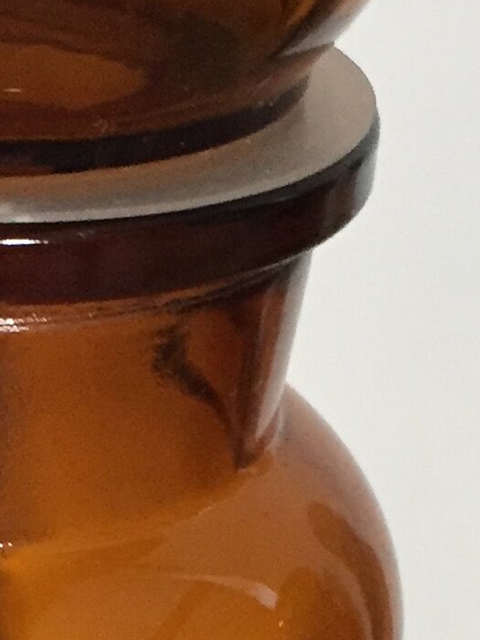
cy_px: 685
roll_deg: -1.7
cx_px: 20
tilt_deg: -29.2
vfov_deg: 14.2
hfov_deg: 10.8
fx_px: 2514
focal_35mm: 136
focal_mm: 4.15
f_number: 2.2
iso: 320
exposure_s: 1/33
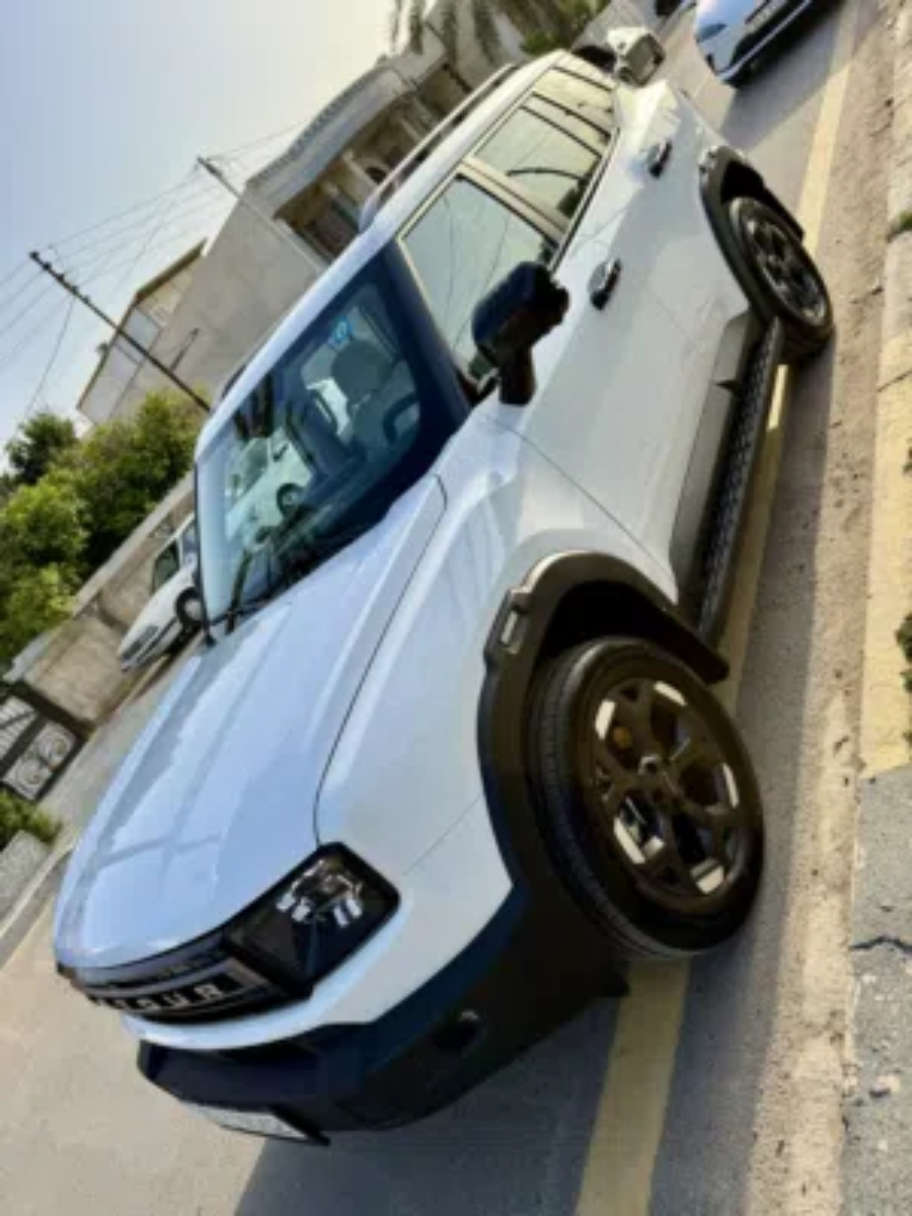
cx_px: 456
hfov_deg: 56.8
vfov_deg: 71.6
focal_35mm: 24
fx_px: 843
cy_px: 608
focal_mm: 6.76
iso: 100
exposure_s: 1/2525
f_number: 1.78
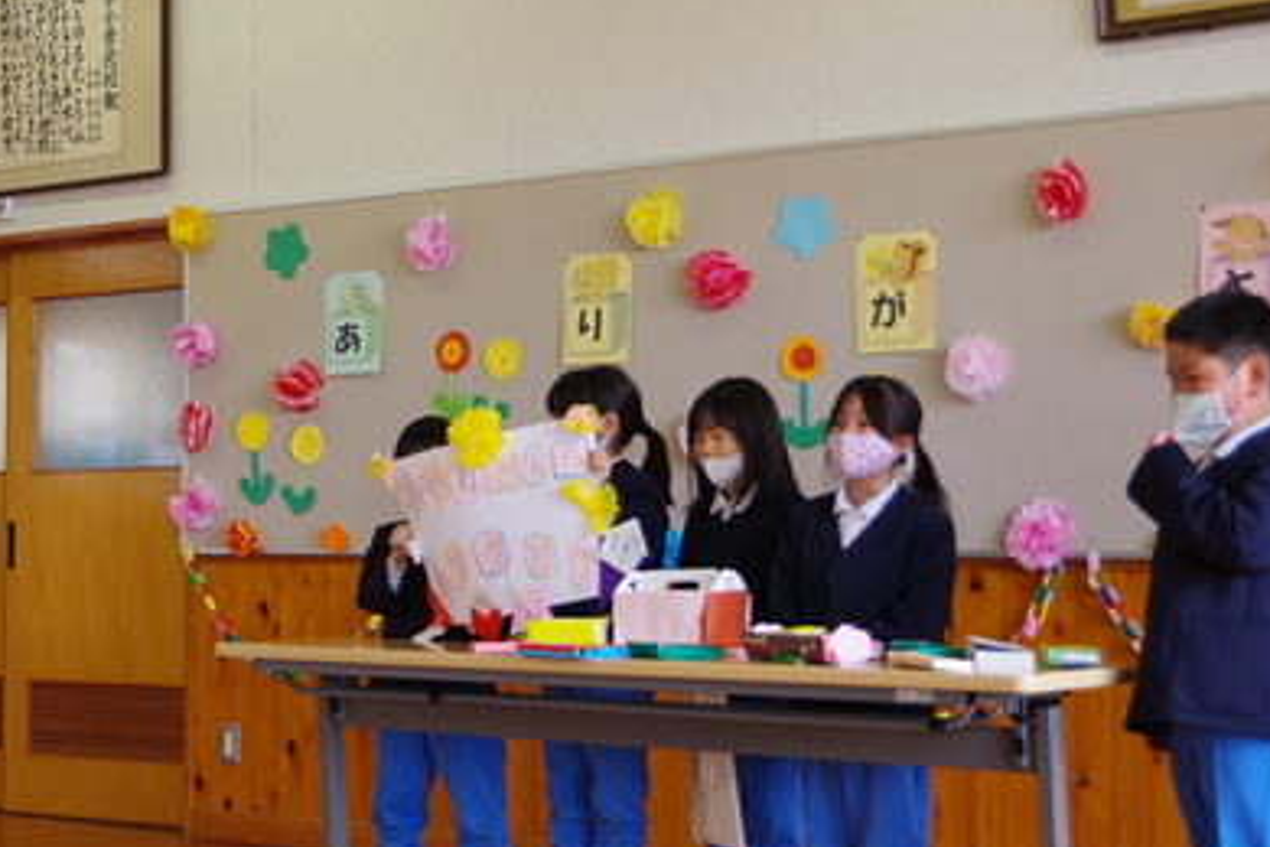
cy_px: 428
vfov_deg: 22.6
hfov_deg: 32.9
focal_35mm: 60
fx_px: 2117
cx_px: 361
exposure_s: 1/60
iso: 200
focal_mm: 24
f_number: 4
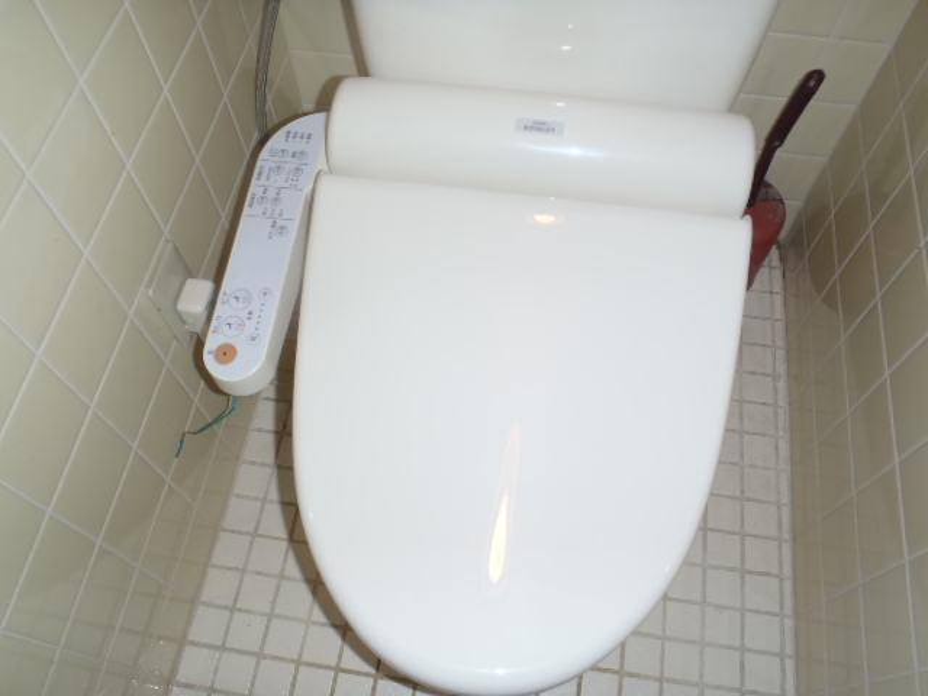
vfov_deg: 49.7
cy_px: 348
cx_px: 464
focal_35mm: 28
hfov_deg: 63.4
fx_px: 751
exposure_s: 1/30
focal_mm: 5
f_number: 3.9
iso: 100
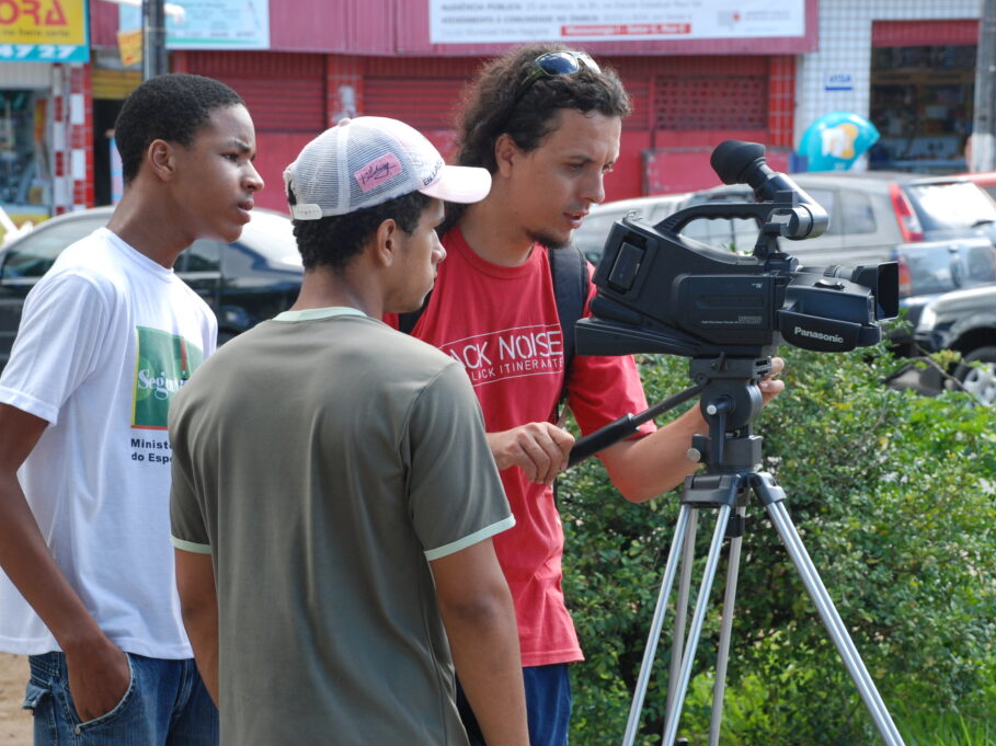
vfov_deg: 13.0
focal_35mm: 114
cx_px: 465
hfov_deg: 17.3
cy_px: 372
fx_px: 3279
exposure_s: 1/100
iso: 400
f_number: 9
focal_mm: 70
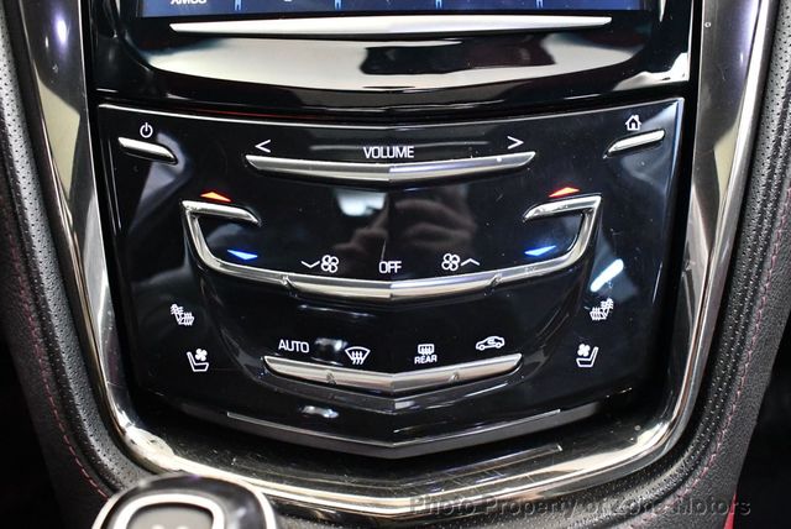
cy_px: 264
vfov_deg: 36.9
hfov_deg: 53.1
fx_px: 792
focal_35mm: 36
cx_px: 396
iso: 7200
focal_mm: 18
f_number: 3.5
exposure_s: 1/60
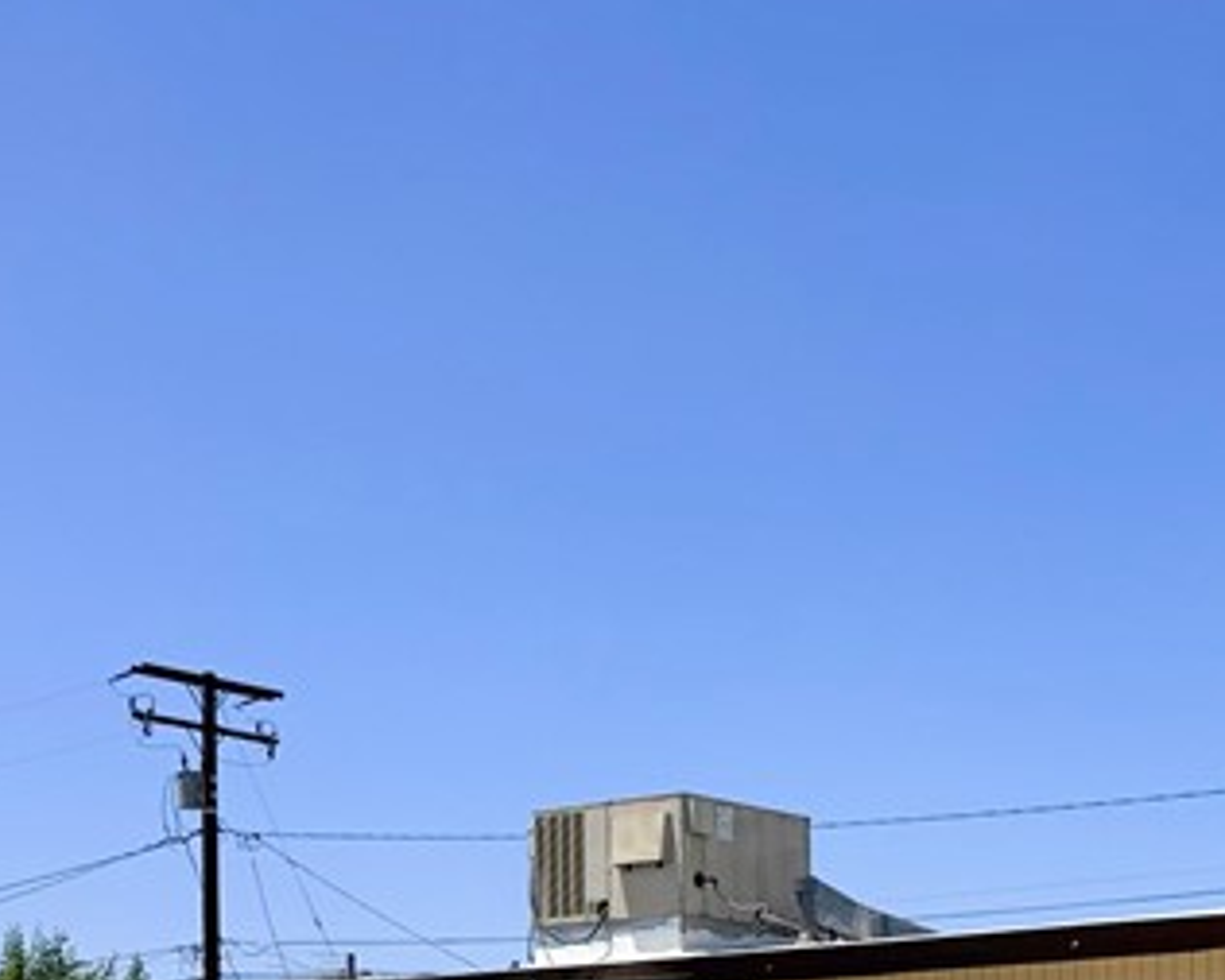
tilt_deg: -1.3
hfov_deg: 24.6
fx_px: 2756
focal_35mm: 76
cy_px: 1259
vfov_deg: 18.8
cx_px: 1023
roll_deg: +0.3
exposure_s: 1/8130
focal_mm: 6.76
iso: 80
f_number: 1.78
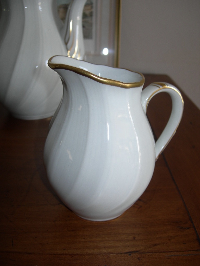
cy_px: 133
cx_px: 100
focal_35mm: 38
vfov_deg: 49.0
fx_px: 293
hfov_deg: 37.7
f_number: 2.8
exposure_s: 1/30
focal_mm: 7.8
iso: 50
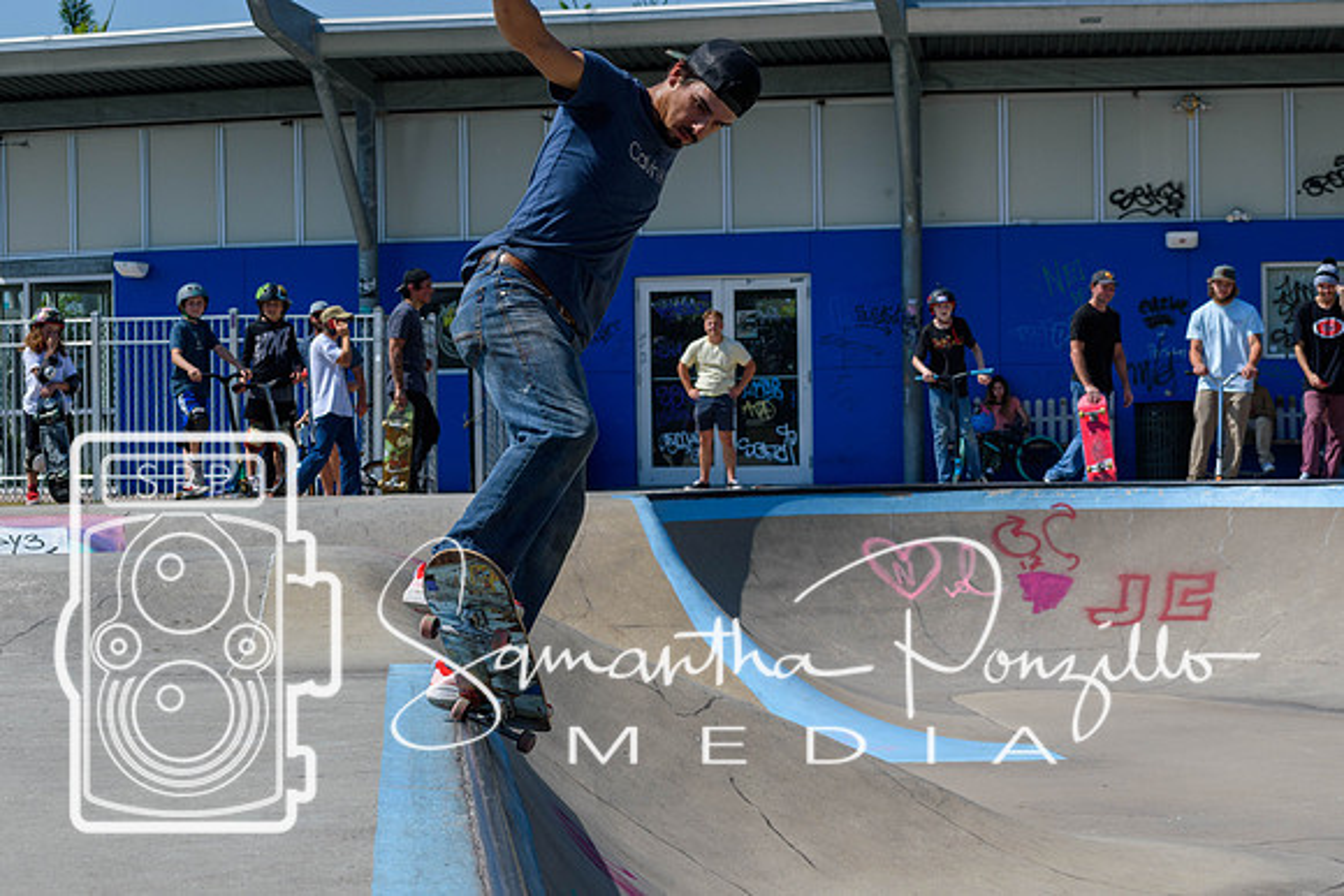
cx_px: 672
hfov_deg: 19.5
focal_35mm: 105
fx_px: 3921
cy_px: 448
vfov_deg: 13.0
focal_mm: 70
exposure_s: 1/1000
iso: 200
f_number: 8
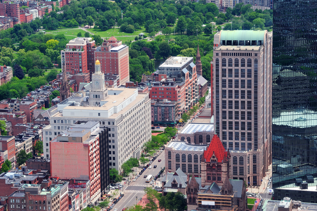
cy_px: 106
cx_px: 158
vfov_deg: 12.2
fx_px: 985
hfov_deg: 18.3
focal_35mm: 112
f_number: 11
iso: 200
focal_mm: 112
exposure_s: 1/180
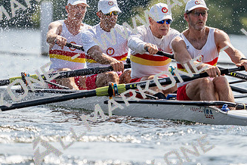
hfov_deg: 2.8
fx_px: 5139
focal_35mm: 749
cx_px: 186
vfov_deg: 1.8
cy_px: 53
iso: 200
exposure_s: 1/1600
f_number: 6.3
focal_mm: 422
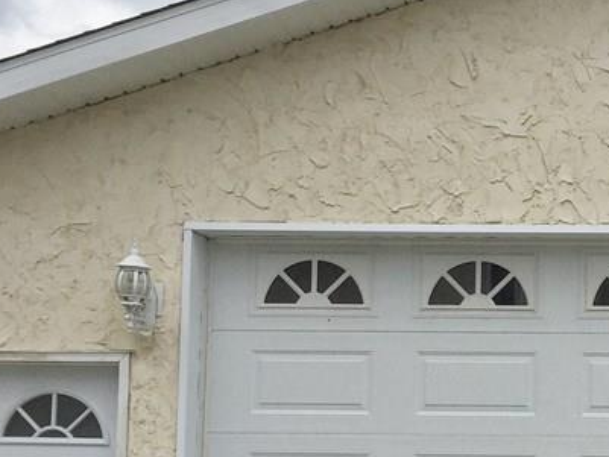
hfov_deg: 24.9
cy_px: 384
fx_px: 1302
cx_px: 632
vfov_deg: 19.6
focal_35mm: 74
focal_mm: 4.15
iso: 32
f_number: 2.2
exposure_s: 1/2639
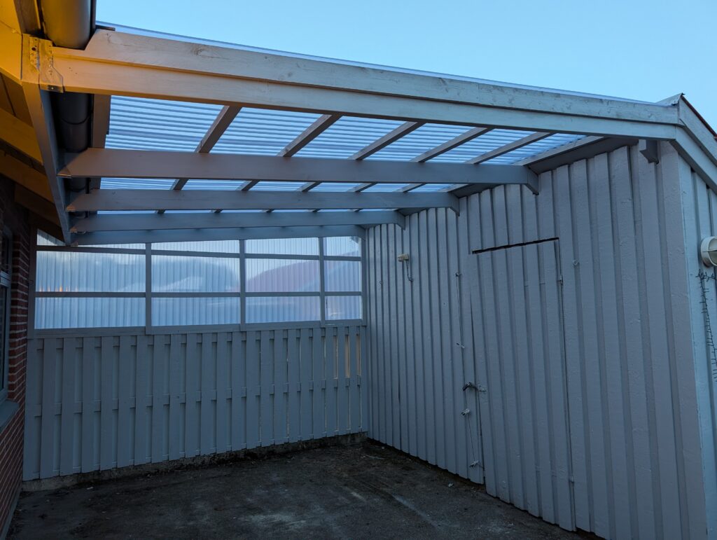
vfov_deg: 56.9
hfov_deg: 71.5
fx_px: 498
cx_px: 358
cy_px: 270
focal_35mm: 24
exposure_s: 1/63.7
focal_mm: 6.9
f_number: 1.68
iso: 361
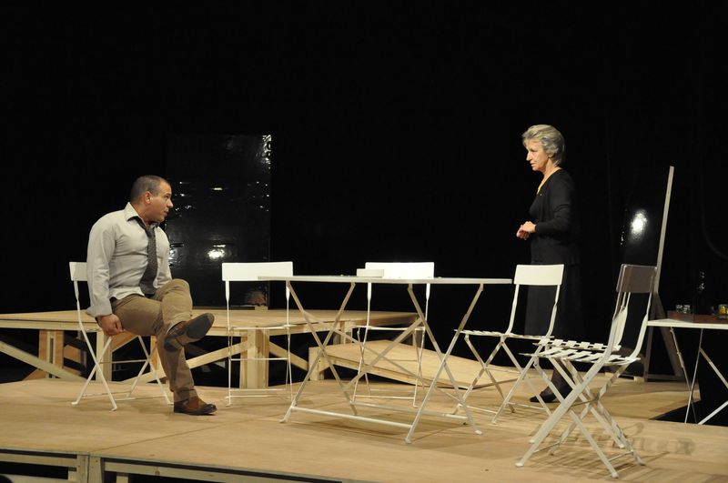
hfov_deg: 31.9
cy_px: 242
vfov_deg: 21.5
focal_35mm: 63
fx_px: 1272
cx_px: 364
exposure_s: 1/125
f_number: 4.8
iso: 3200
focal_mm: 42
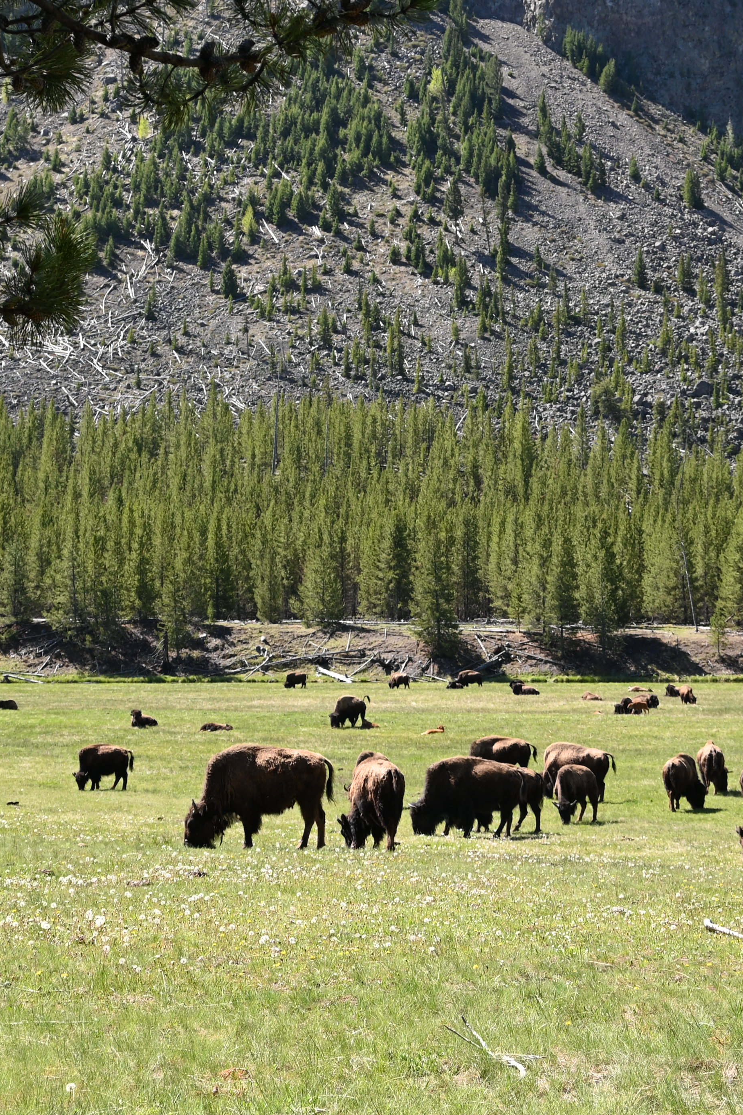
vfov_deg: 26.6
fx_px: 2353
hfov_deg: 17.9
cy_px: 467
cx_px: 453
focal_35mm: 76
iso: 100
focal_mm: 35
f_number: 6.3
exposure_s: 1/160
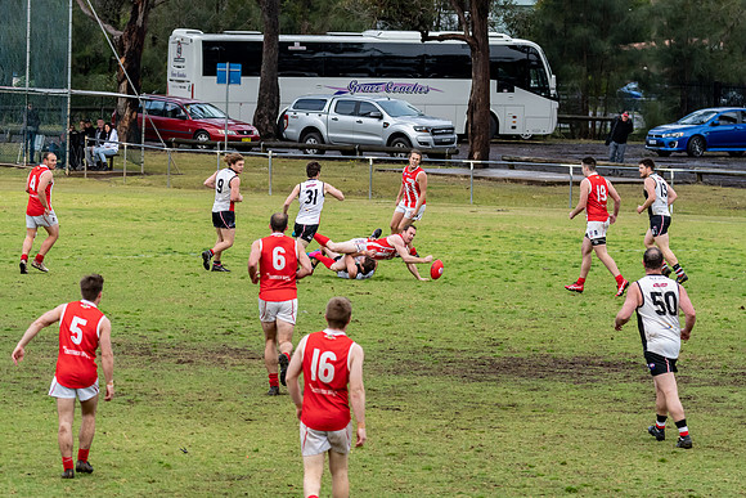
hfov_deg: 8.6
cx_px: 372
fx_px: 4947
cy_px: 248
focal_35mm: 239
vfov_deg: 5.8
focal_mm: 150
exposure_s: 1/2500
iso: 1250
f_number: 7.1
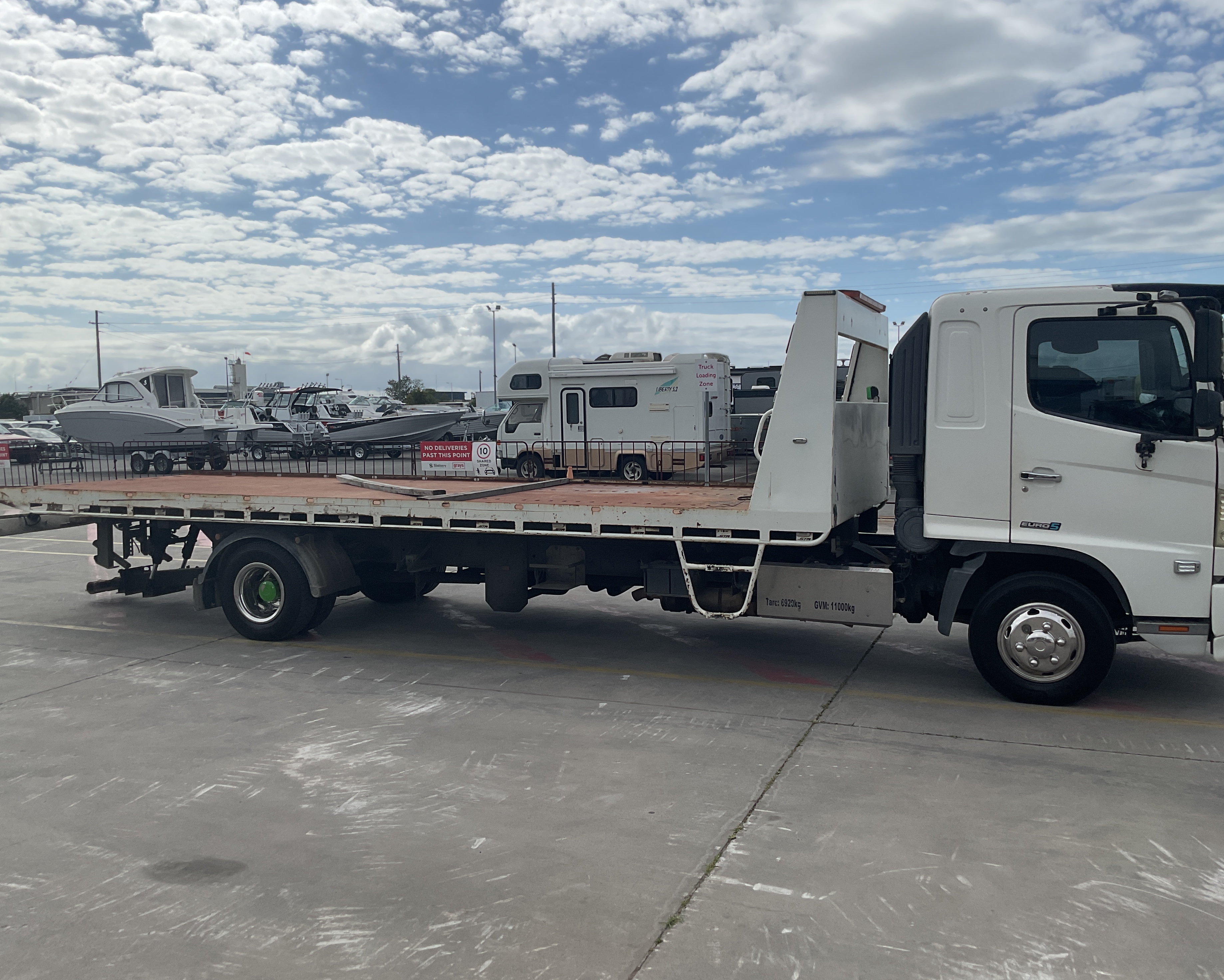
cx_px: 607
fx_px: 1123
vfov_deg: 47.1
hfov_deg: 57.2
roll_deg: +0.9
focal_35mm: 31
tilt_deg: -5.0
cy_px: 479
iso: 16
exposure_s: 1/5263
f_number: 1.8
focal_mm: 3
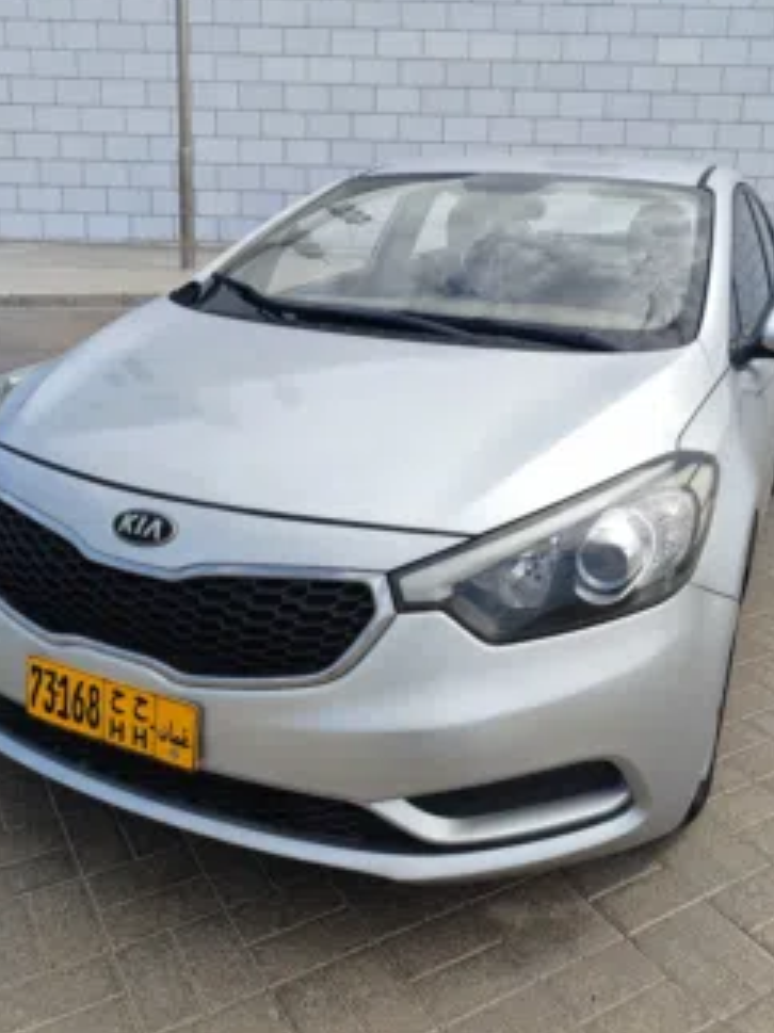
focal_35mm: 31
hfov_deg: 45.4
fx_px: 925
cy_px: 451
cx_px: 390
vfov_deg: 58.2
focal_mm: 5.95
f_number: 1.89
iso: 50
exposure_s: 1/665
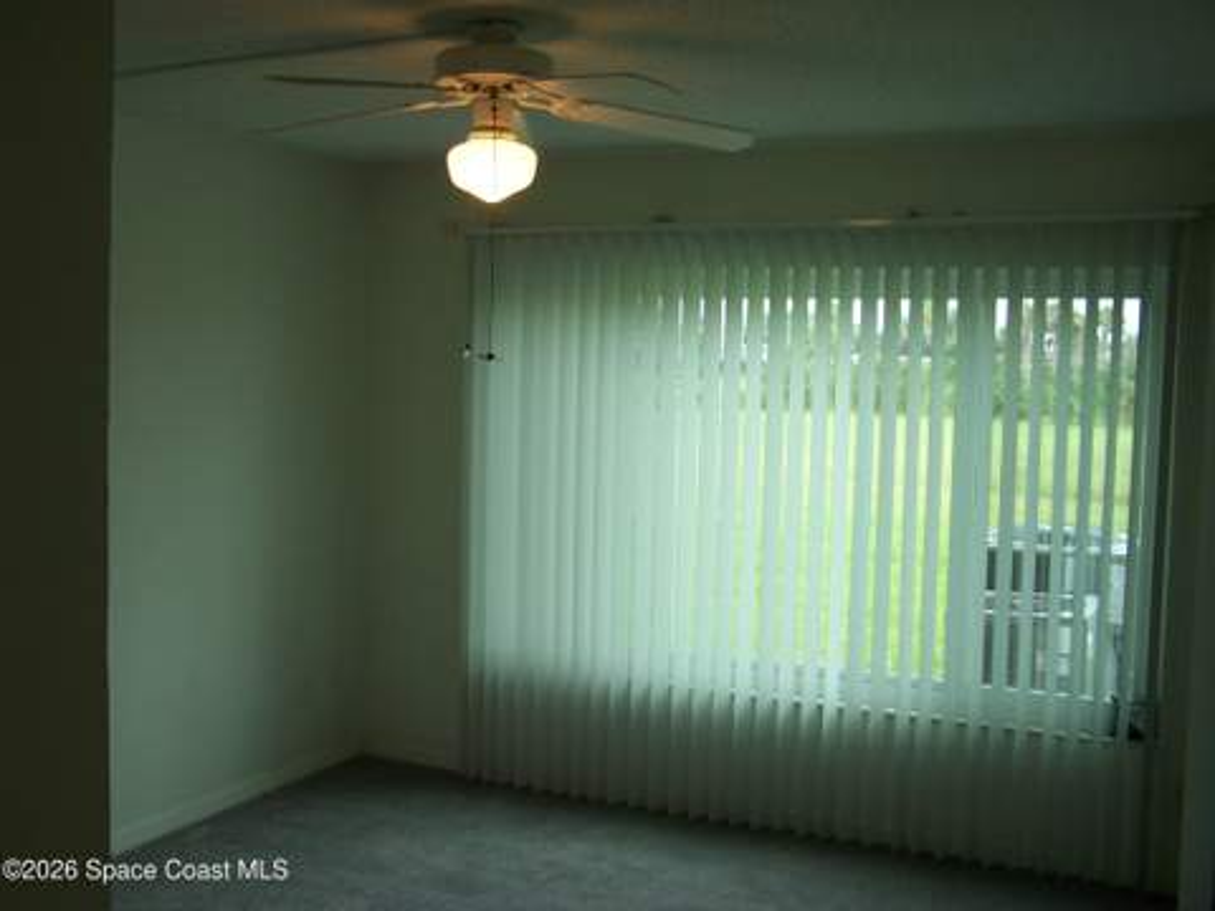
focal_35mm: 38
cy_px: 456
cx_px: 608
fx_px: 1334
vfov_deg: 37.7
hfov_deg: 49.0
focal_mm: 6.3
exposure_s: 1/180
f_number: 2.8
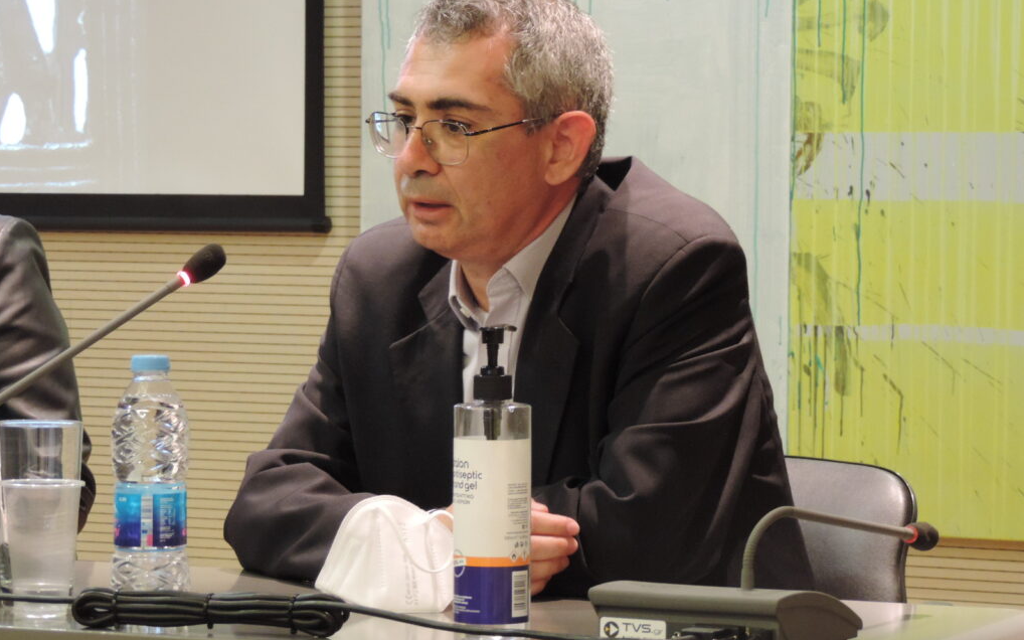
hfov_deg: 14.5
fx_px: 4018
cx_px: 510
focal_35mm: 144
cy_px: 335
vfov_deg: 9.1
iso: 800
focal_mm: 24
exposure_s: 1/15
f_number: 4.3
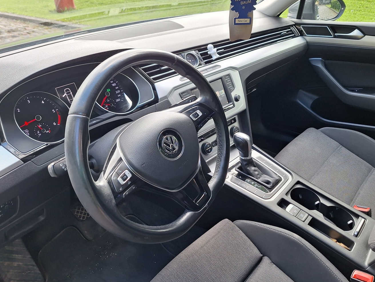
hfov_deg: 63.1
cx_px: 215
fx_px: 303
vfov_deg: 49.7
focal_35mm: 28
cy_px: 130
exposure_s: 1/135
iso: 40
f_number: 1.8
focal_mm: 5.54
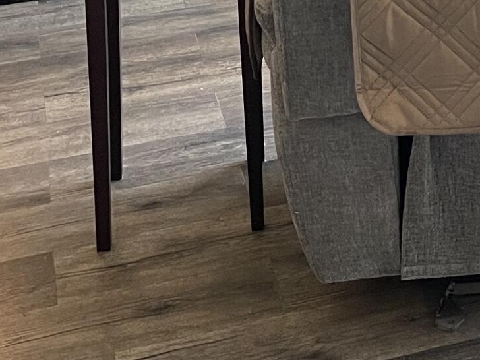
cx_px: 616
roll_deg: +0.2
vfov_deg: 12.5
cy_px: -377
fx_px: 1428
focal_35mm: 103
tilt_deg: -7.4
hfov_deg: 17.9
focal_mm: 5.1
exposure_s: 1/60
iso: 125
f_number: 1.6
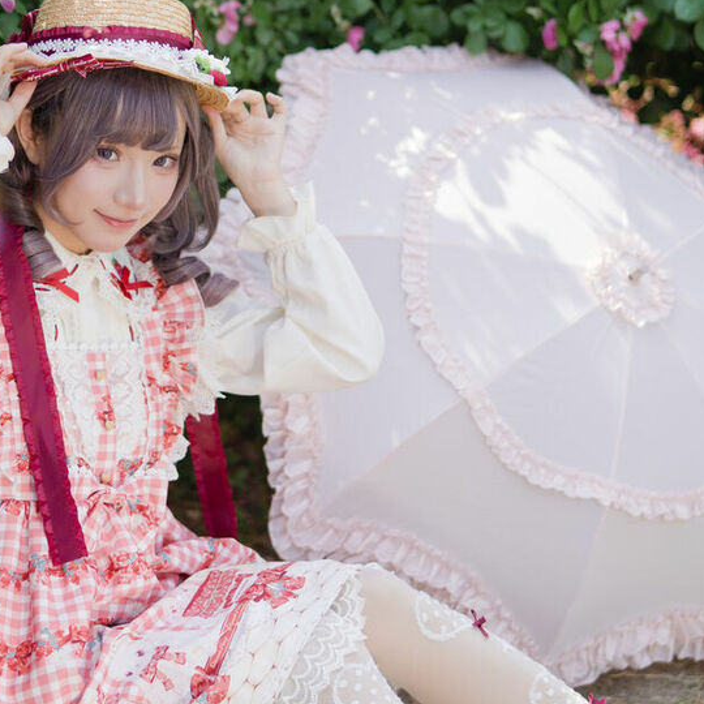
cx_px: 143
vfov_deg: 14.0
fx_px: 2853
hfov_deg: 14.0
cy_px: 188
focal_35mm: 124
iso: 100
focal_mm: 50
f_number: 1.4
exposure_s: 1/2000
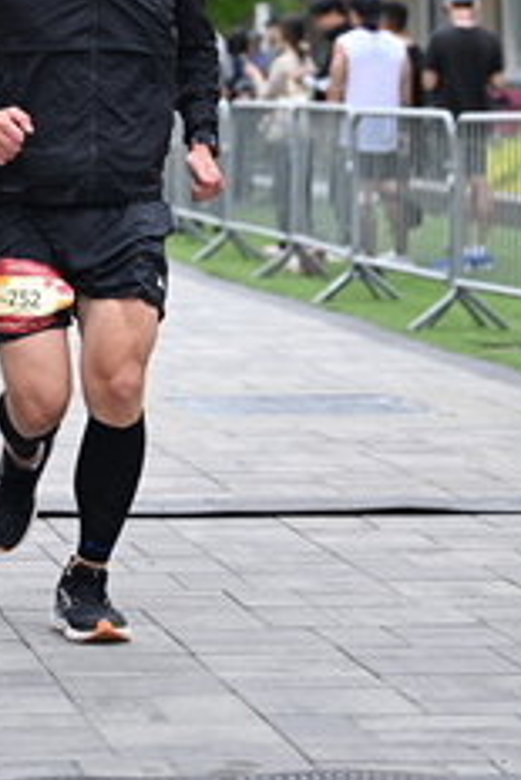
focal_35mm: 168
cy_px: -94
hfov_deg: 8.2
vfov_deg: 12.0
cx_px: 163
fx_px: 3641
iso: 640
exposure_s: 1/2500
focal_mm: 71
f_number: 2.8
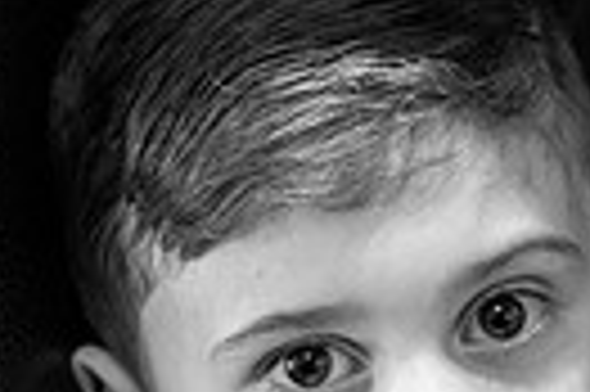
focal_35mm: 540
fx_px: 8839
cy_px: 617
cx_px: 270
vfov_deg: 2.5
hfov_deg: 3.8
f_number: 2.8
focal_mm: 122
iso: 6400
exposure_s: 1/250
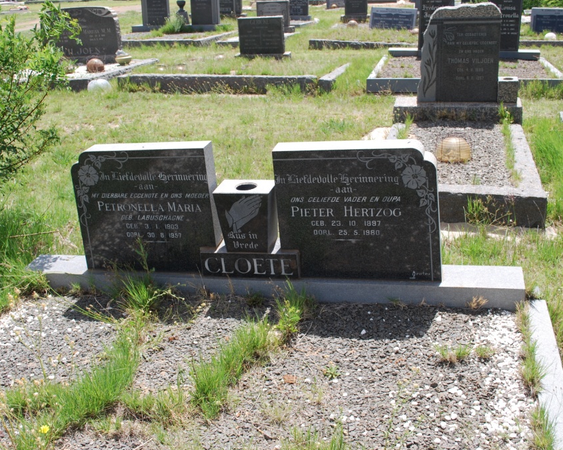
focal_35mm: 41
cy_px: 226
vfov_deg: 36.5
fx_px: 683
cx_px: 272
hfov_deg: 44.8
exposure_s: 1/200
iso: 100
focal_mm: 24
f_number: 7.1
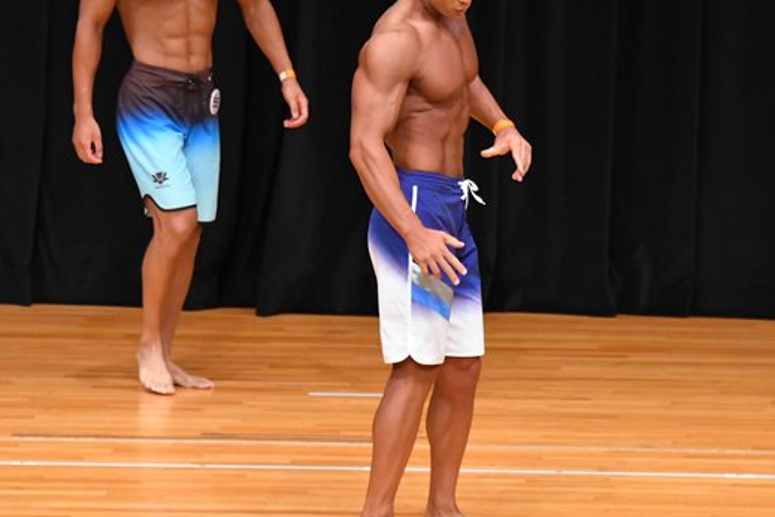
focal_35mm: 403
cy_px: 211
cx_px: 370
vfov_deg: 3.4
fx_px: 8675
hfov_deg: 5.1
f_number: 5.6
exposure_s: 1/400
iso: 4000
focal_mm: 180
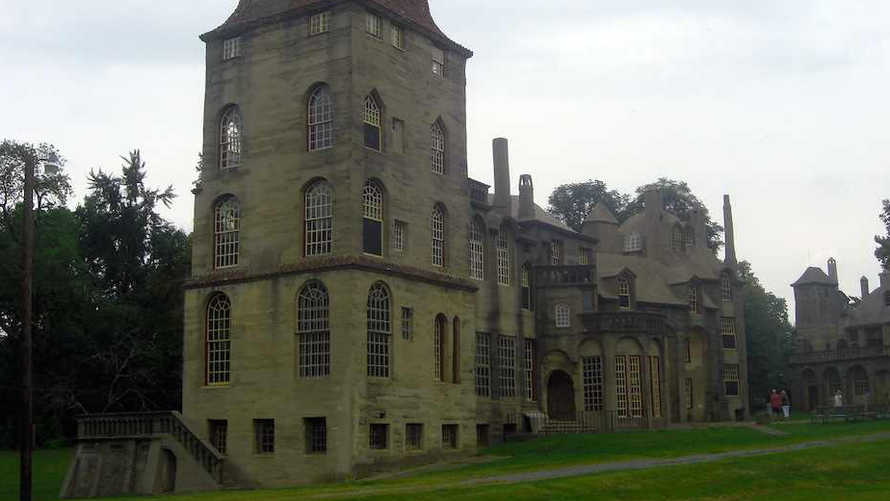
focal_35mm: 51
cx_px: 451
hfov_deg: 40.6
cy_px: 187
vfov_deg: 23.4
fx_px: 1204
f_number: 4.4
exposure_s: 1/500
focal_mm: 9.5
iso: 80
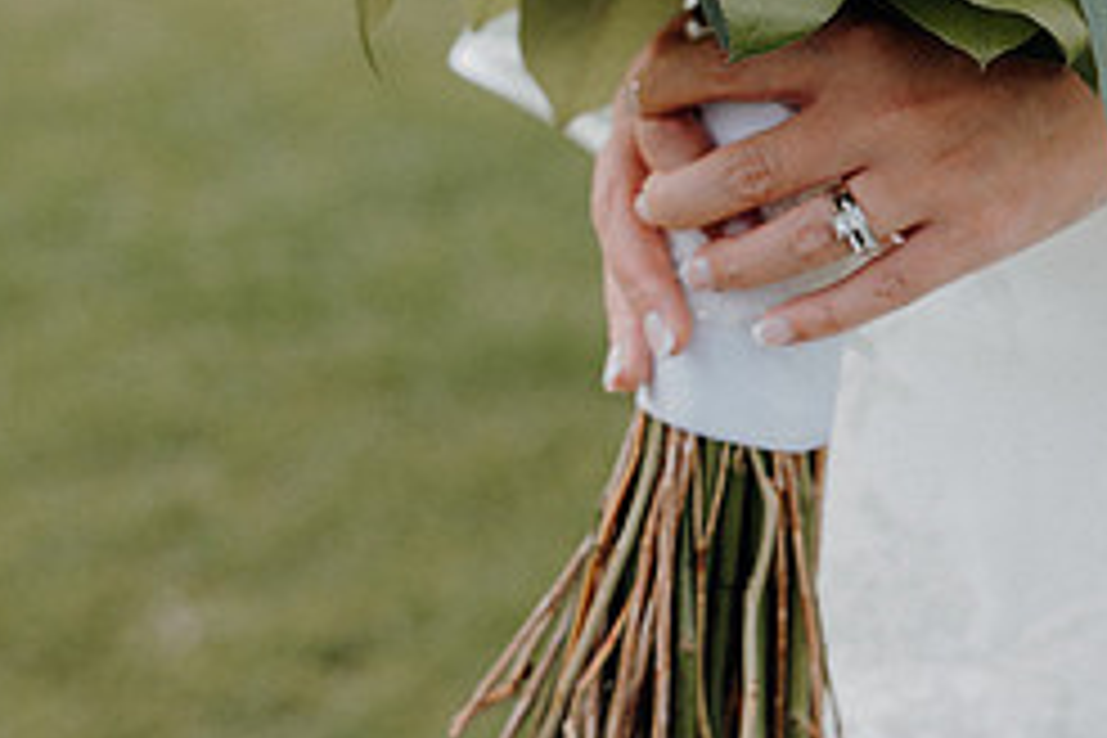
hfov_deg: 17.9
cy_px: 182
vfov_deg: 12.1
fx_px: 3474
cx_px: 918
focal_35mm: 113
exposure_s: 1/320
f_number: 3.5
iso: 125
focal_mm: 48
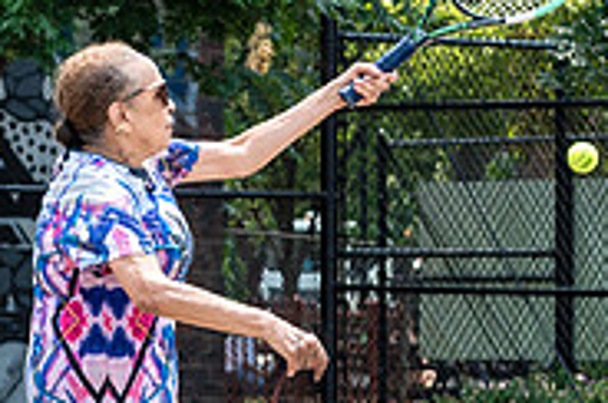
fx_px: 4771
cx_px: 66
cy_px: 366
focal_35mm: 283
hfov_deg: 7.3
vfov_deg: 4.8
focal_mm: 66
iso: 200
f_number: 4.5
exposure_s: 1/1250
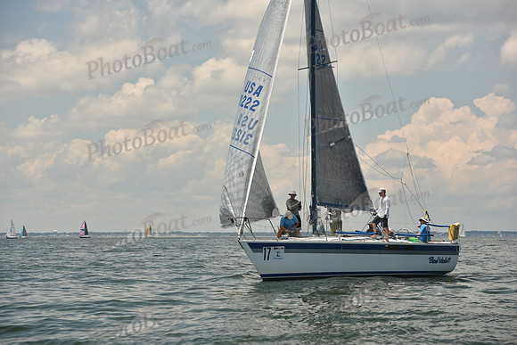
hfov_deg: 20.0
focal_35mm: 102
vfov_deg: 13.4
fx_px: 1465
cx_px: 258
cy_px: 172
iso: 320
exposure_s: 1/1600
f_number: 5
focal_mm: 102
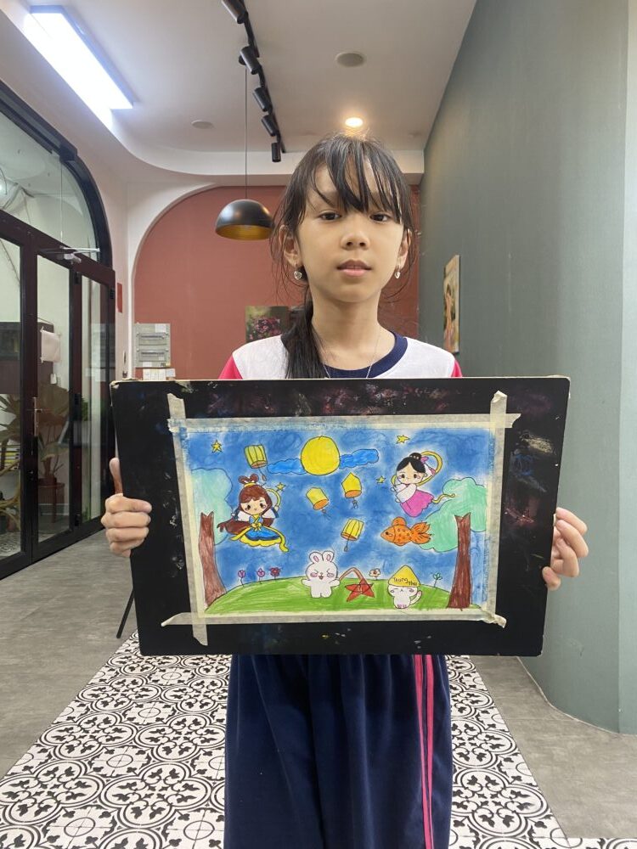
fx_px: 638
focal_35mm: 26
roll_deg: -1.3
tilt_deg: +0.3
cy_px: 424
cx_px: 318
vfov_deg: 67.3
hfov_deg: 53.1
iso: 80
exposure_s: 1/50
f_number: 1.8
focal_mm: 4.25
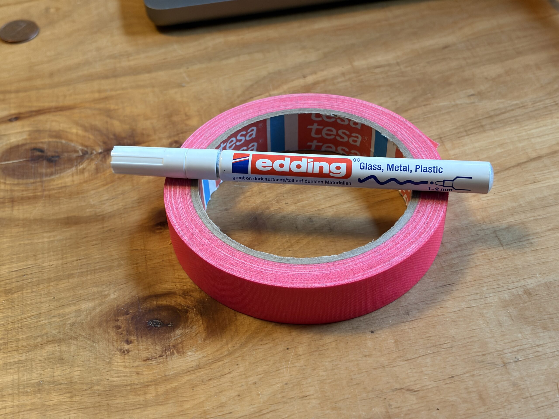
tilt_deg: -44.8
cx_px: 280
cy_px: 210
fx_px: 840
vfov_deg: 28.0
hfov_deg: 36.8
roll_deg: +2.9
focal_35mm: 52
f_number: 1.6
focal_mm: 5.96
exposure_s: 1/33
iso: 125
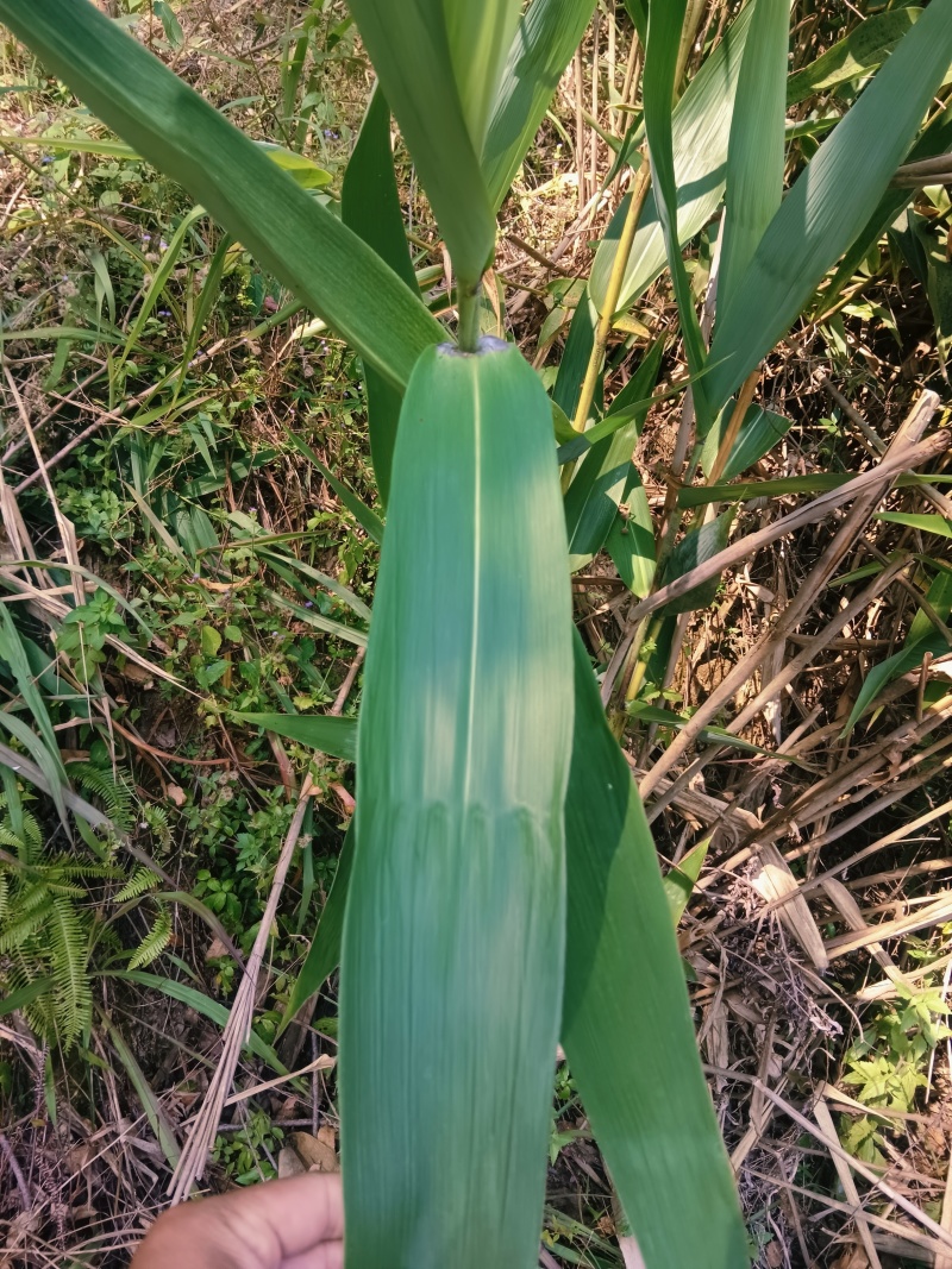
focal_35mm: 26
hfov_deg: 53.1
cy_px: 634
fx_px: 954
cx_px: 476
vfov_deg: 67.3
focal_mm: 3.96
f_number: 1.8
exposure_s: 1/100
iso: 107
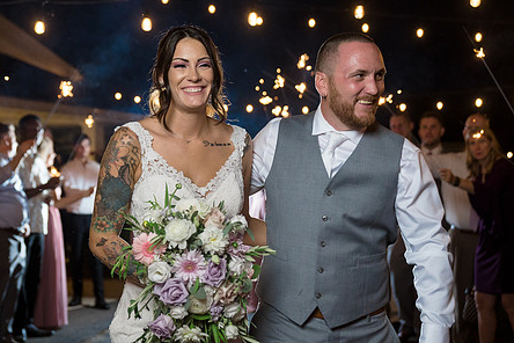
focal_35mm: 66
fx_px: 942
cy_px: 215
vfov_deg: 20.6
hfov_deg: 30.5
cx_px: 236
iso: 2000
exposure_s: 1/200
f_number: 2.8
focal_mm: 46
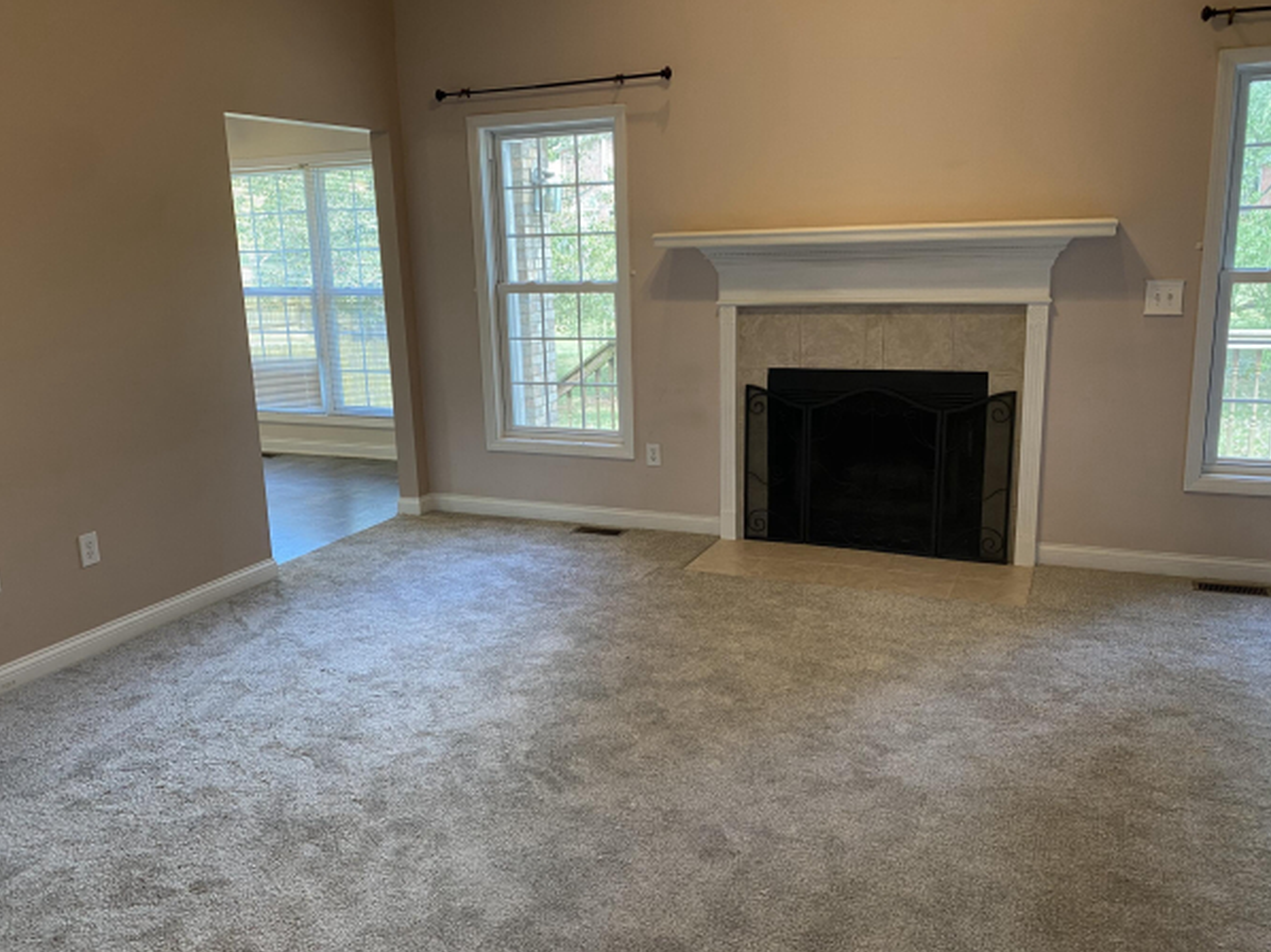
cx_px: 607
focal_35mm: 29
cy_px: 491
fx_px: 1064
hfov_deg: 61.7
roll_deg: +1.8
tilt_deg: -14.1
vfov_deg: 48.2
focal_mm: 4.25
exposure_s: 1/60
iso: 80
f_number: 1.8
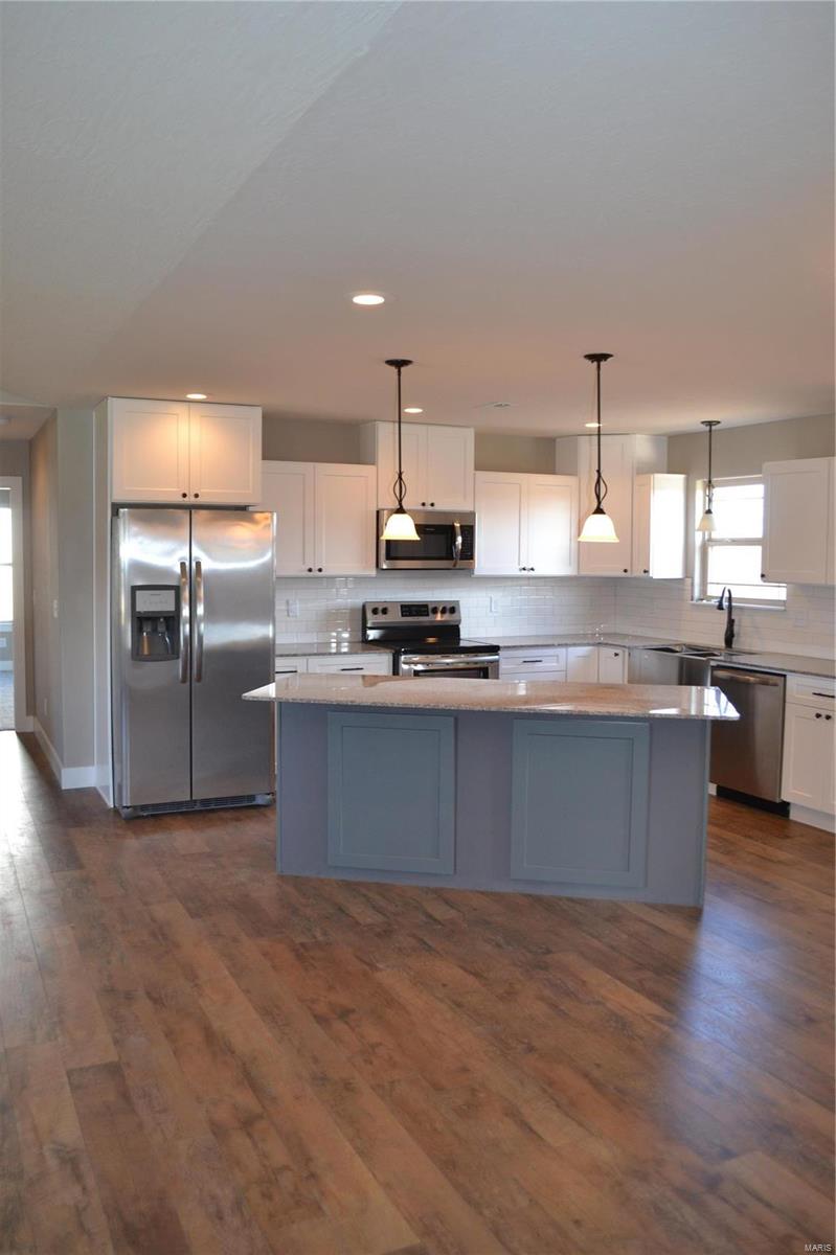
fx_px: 941
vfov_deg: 67.4
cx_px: 418
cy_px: 628
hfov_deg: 47.9
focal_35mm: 27
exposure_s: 1/60
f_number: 3.5
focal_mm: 18
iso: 450
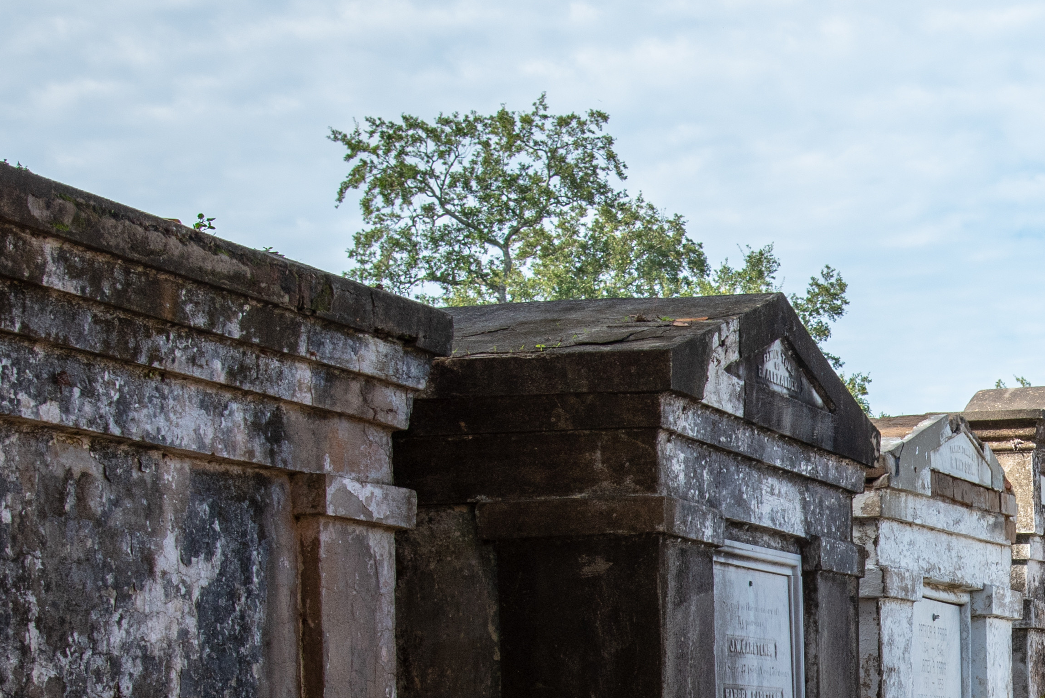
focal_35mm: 105
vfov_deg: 12.8
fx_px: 3049
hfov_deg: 18.7
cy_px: 761
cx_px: 1126
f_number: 8
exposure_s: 1/250
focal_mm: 40
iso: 280
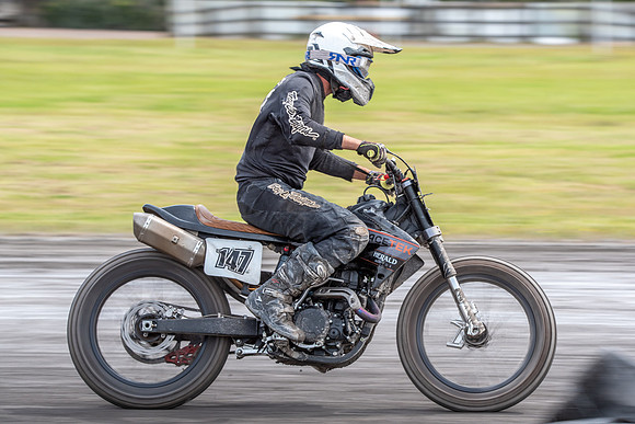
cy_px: 228
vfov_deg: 5.6
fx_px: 4353
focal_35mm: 247
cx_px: 341
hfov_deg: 8.3
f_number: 8
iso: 200
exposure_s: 1/320
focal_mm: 220
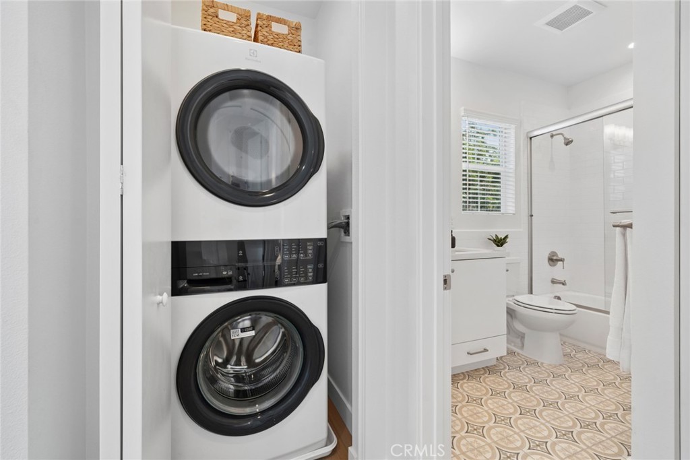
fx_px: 268
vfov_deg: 81.2
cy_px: 230
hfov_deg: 104.2
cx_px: 345
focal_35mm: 14
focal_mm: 14
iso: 400
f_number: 8
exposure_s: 1/8
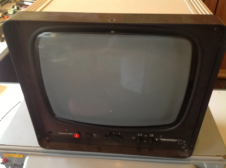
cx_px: 113
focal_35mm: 35
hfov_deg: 52.7
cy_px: 84
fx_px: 228
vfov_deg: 40.6
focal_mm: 4.28
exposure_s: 1/15
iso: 200
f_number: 2.4
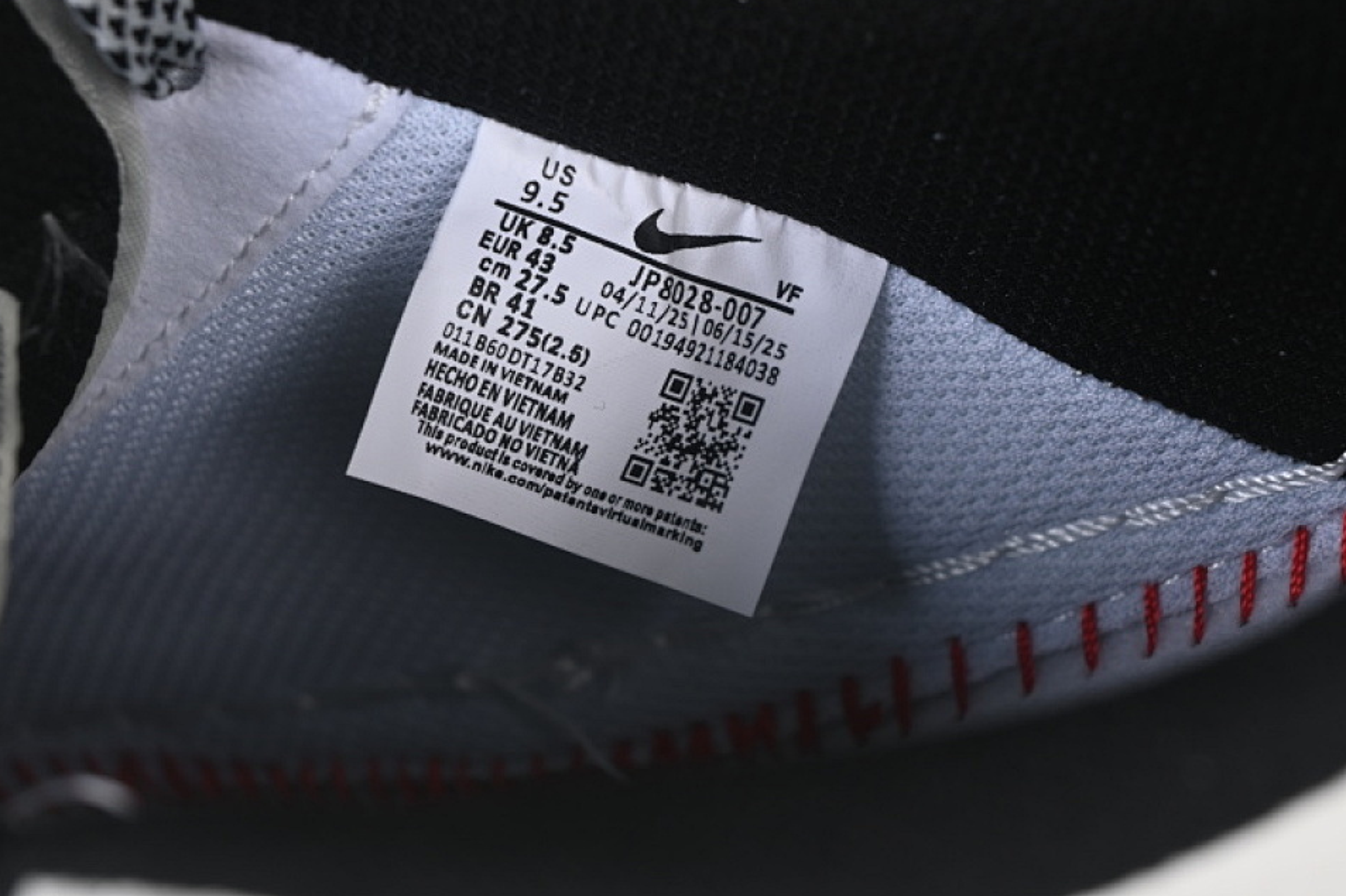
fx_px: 3177
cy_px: 408
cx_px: 668
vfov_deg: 16.1
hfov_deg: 23.9
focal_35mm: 85
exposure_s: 1/80
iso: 160
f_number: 7.1
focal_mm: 50
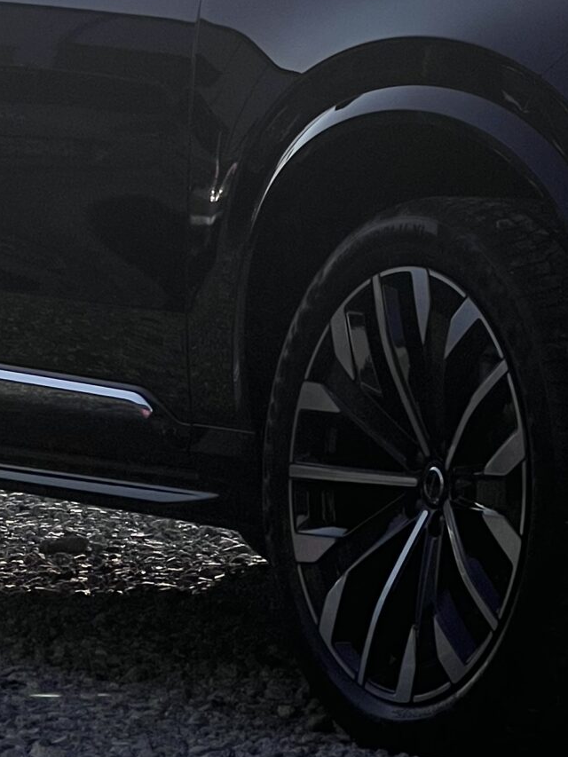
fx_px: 5053
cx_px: 109
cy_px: 128
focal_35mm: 231
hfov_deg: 6.4
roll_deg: -1.1
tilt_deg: +0.9
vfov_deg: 8.5
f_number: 2.8
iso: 32
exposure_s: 1/2732
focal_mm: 9
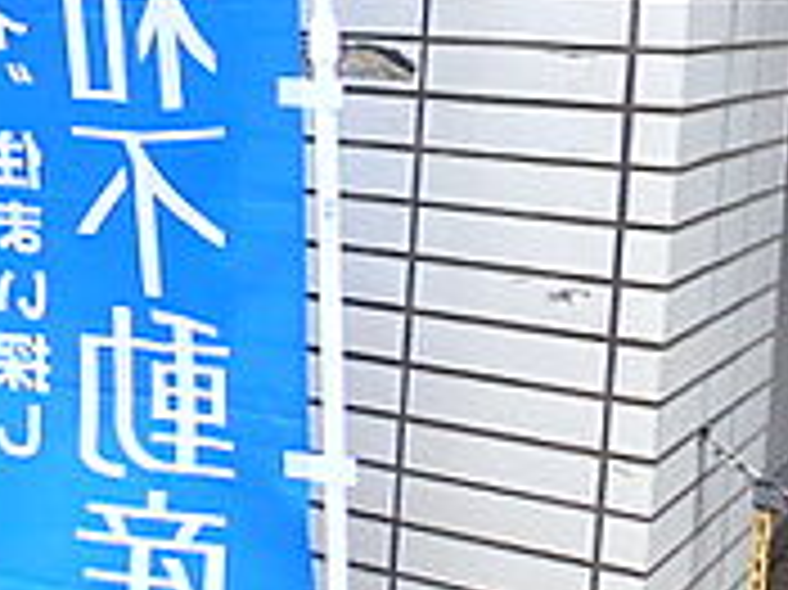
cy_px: 162
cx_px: -432
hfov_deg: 21.0
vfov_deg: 19.0
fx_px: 1752
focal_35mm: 77
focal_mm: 3.7
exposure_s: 1/200
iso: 125
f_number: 3.5
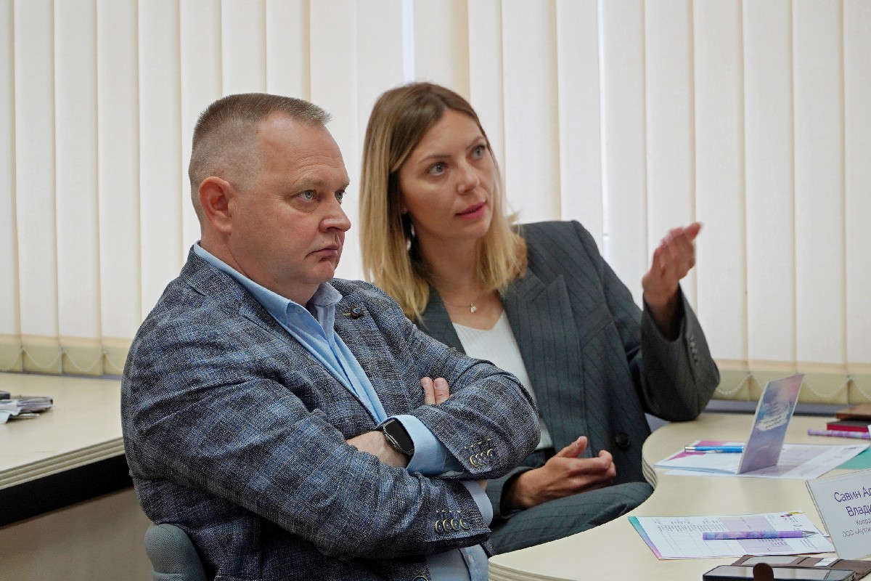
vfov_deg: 11.3
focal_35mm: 122
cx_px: 436
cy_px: 290
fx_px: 2939
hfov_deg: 16.9
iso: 500
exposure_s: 1/125
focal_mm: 81
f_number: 4
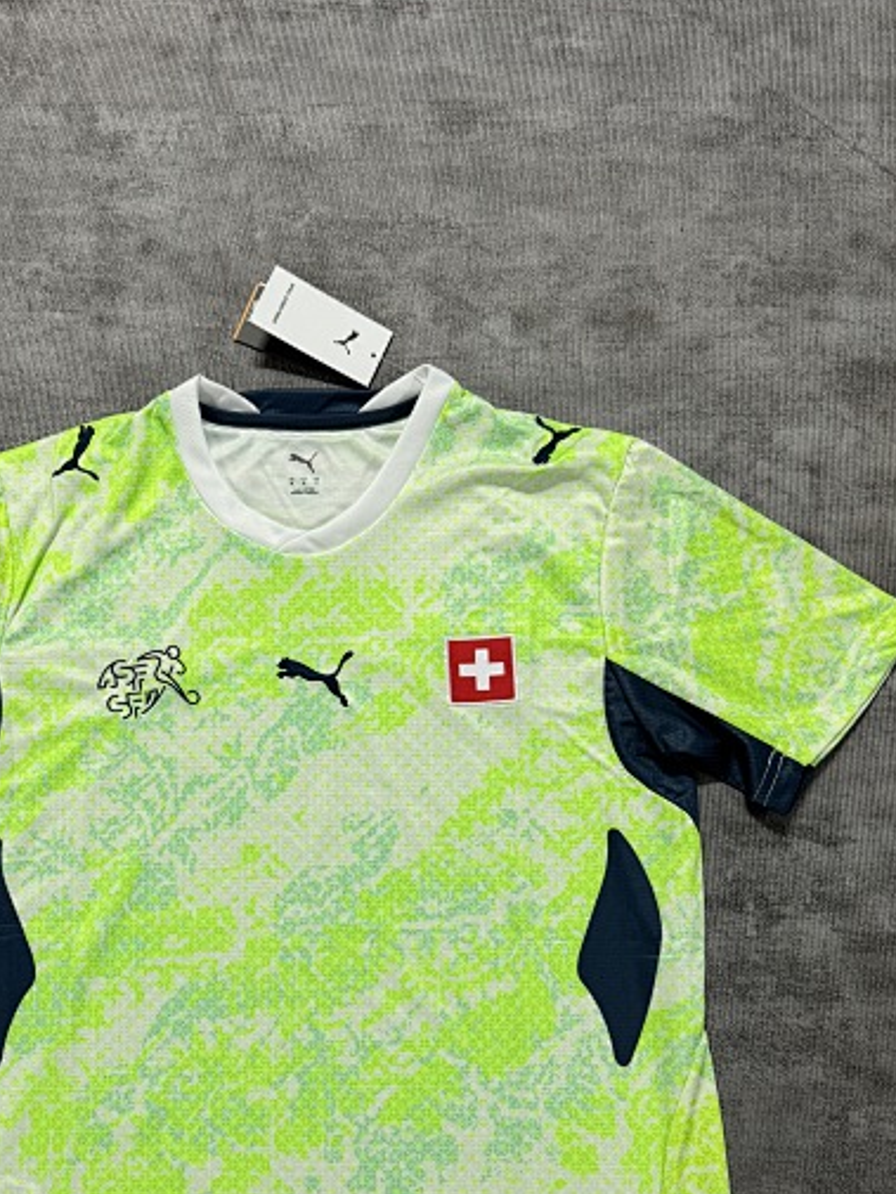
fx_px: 1311
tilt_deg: -79.4
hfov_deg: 37.4
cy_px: 820
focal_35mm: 38
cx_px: 312
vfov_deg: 47.9
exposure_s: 1/50
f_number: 1.78
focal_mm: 6.76
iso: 125
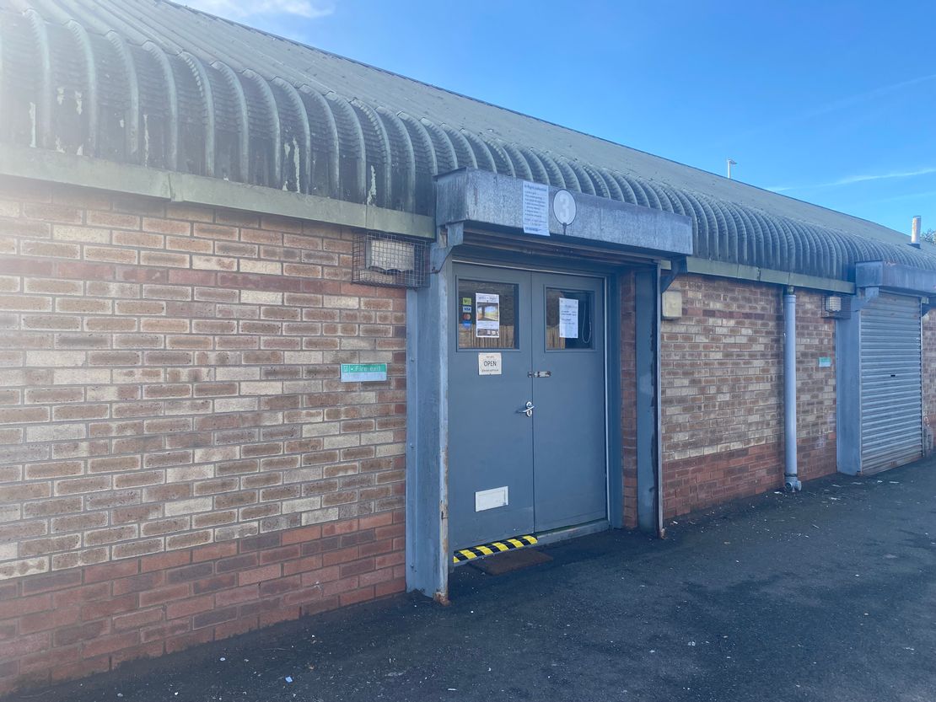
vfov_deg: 53.1
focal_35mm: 26
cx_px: 468
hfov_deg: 67.3
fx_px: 703
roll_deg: +0.3
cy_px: 351
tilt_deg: +0.6
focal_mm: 4.25
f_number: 1.8
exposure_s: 1/640
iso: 32
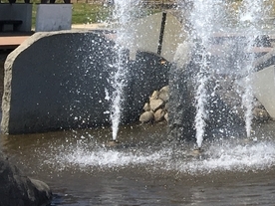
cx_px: 379
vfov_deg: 11.1
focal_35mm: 126
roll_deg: -0.2
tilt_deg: +7.0
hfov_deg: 14.8
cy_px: -144
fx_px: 1001
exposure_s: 1/1672
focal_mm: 4.15
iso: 25
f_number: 2.2
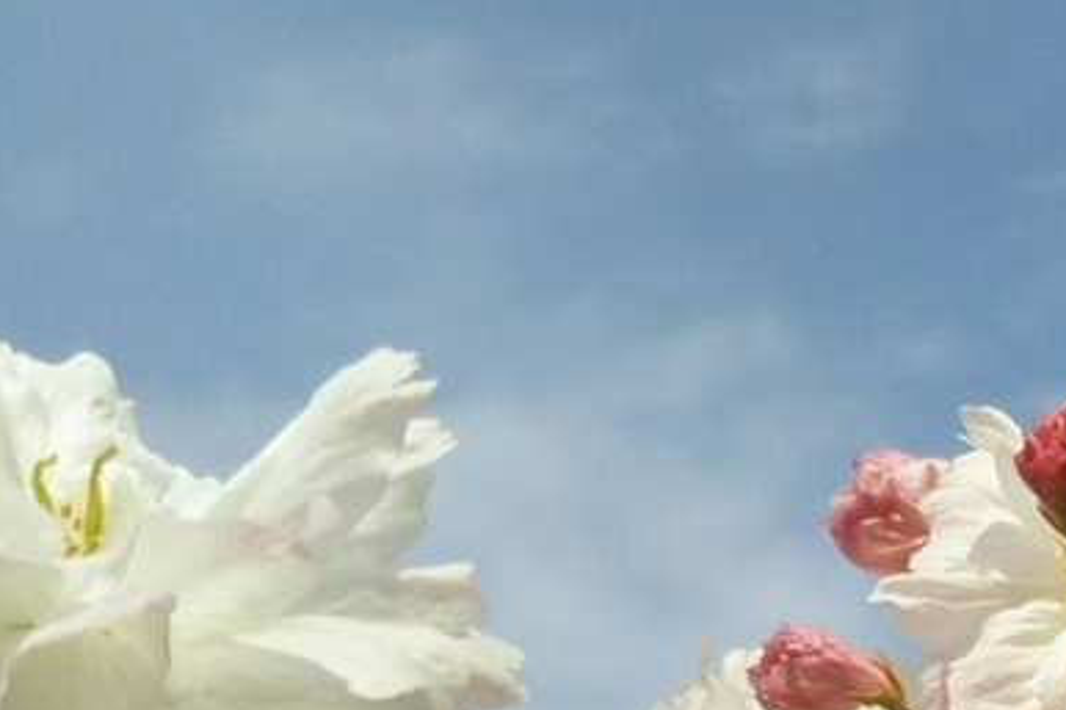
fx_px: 2871
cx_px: 1342
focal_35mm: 97
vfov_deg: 13.9
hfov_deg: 19.6
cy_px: 685
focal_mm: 4
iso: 25
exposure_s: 1/2002
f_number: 2.2
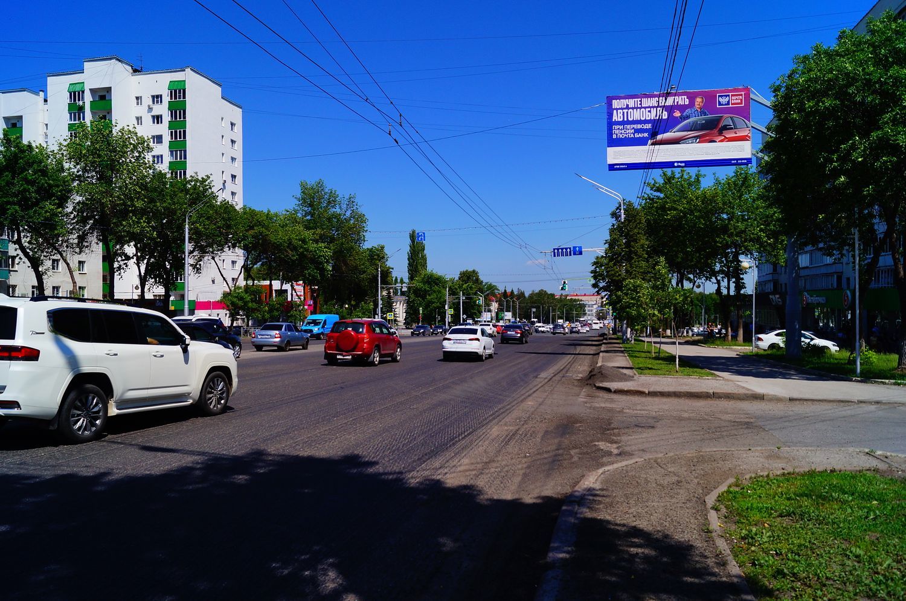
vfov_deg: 47.8
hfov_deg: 67.5
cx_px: 453
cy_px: 300
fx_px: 678
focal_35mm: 27
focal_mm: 18
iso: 100
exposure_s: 1/1000
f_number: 7.1
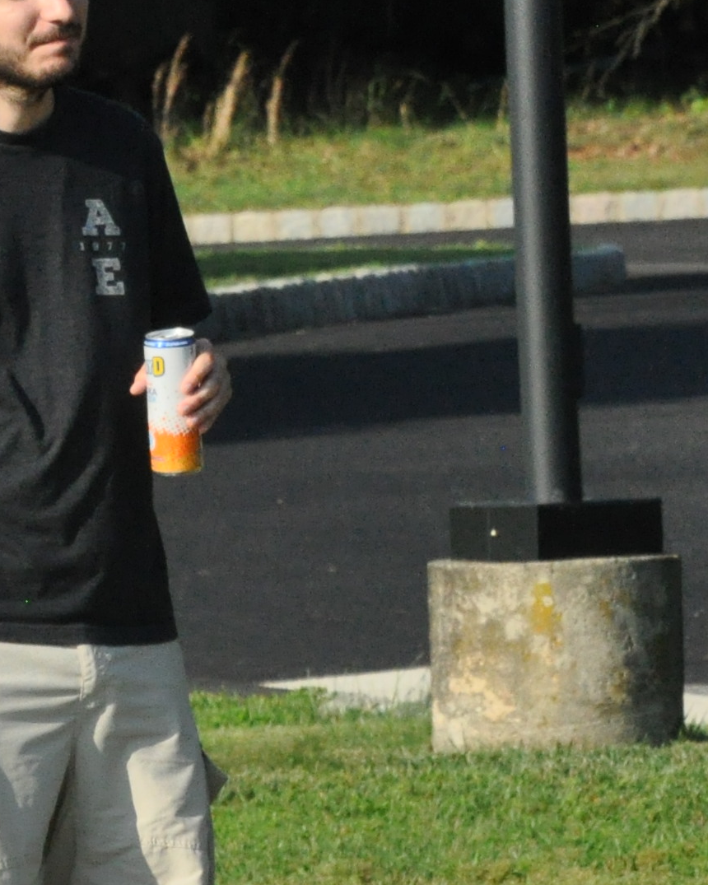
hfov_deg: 2.5
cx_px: -253
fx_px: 16449
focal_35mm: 628
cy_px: 668
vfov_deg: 3.1
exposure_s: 1/640
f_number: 13
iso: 1600
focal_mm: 112
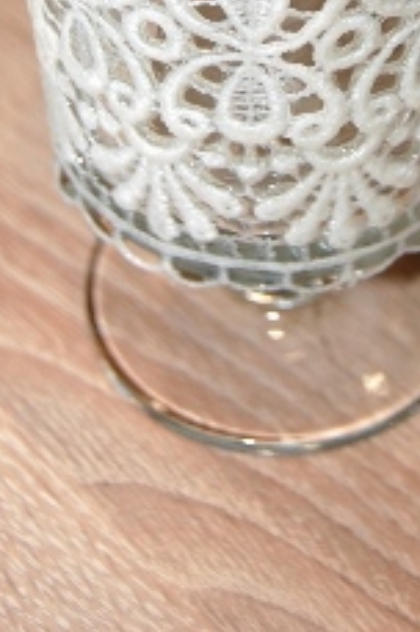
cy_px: -44
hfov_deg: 13.1
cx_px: 286
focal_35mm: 104
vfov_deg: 18.9
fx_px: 1827
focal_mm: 31
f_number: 4.5
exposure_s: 1/60
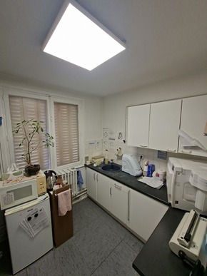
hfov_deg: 89.9
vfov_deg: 106.2
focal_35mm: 13
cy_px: 138
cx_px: 104
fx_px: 104
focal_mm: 1.74
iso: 50
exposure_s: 1/50
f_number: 2.2
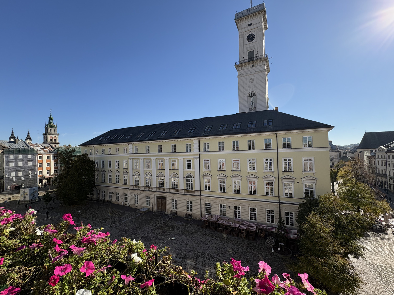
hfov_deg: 98.2
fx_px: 171
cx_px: 200
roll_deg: +1.4
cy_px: 151
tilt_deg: +2.0
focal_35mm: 15
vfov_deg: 81.7
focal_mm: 2.22
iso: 50
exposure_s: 1/1567
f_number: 2.2
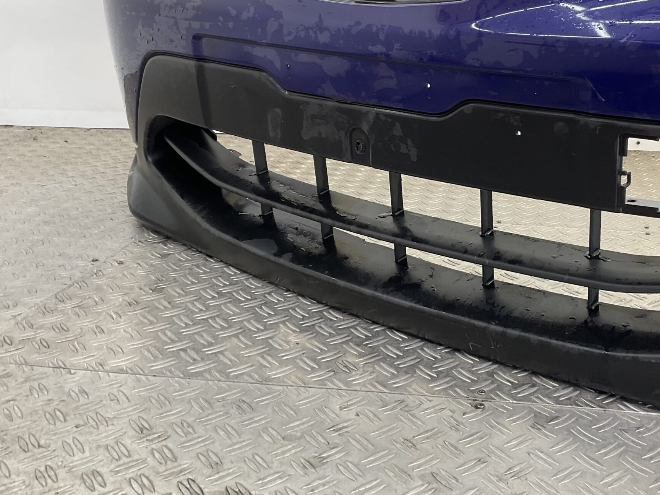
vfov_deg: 33.4
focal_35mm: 43
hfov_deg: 43.1
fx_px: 820
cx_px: 452
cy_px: 189
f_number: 1.8
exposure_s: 1/100
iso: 25
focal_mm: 3
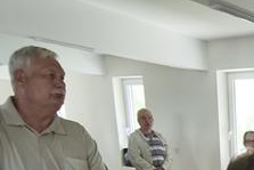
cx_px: 337
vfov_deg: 21.0
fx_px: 395
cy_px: 245
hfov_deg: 28.6
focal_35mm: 56
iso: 100
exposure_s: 1/50
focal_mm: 1.91
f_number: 2.2
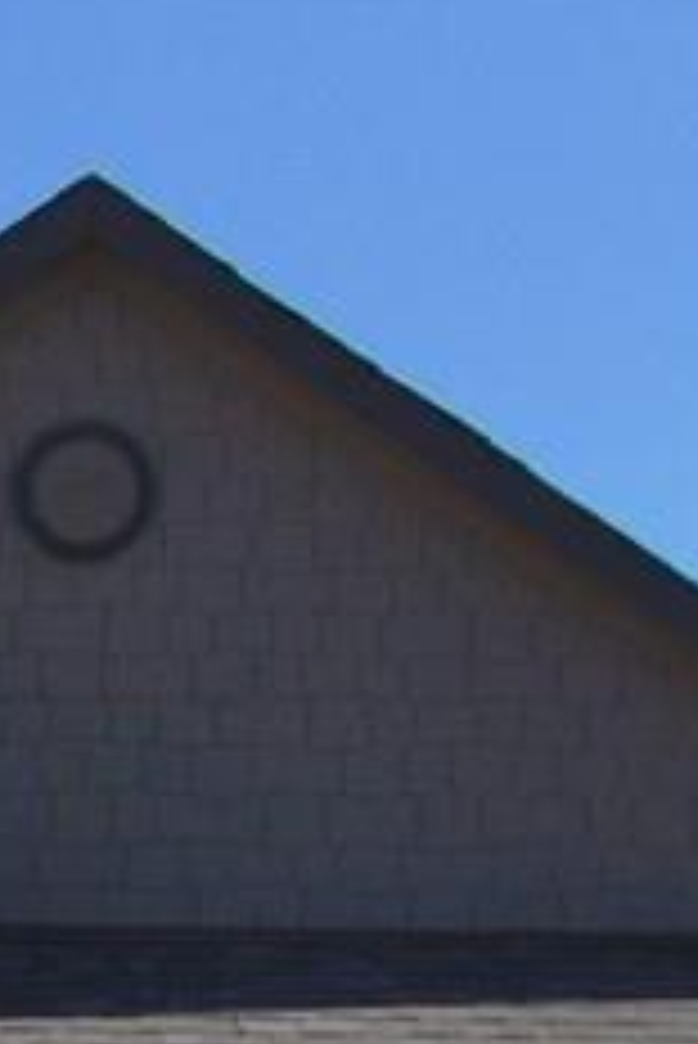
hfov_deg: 7.0
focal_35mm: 193
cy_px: 1480
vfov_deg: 10.4
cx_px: -266
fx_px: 5604
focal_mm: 7.6
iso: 80
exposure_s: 1/250
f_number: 8.7
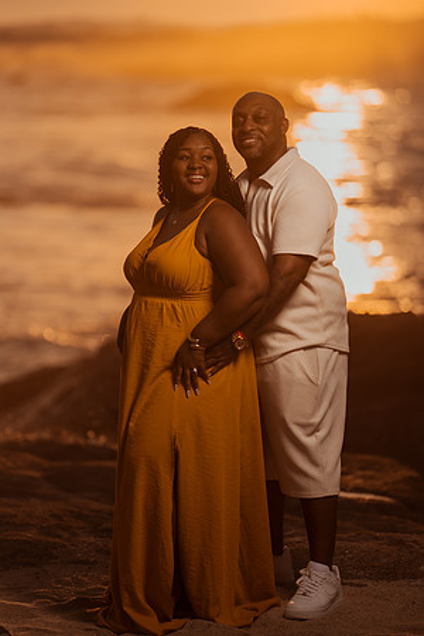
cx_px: 212
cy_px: 318
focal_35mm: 135
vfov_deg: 15.2
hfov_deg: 10.2
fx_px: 2385
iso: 100
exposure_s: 1/8000
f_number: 1.8
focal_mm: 135
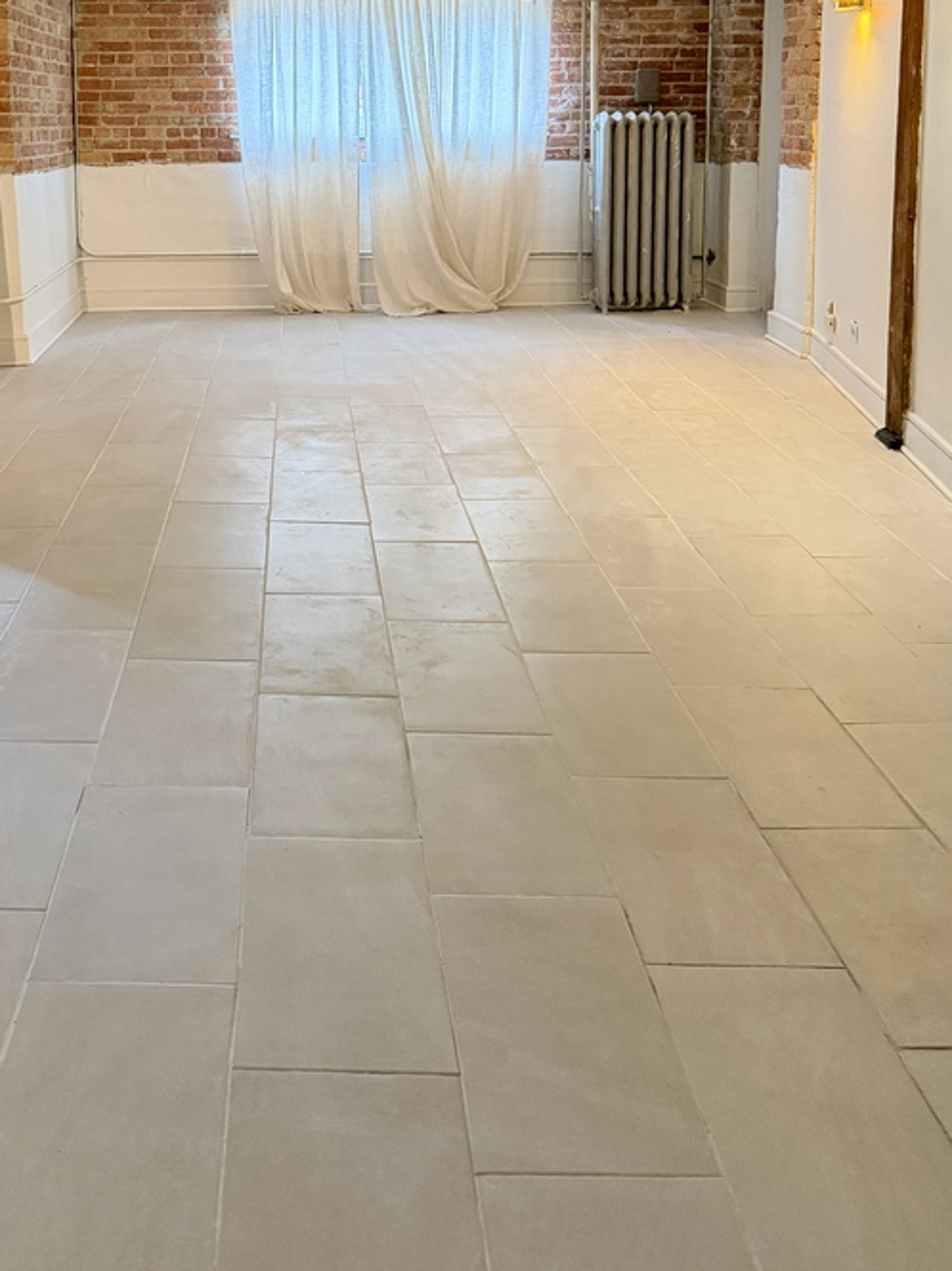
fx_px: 1431
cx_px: 321
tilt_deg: -6.1
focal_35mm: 39
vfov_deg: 45.5
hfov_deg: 36.4
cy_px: 260
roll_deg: +0.2
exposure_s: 1/60
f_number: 1.78
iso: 640
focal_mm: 6.76
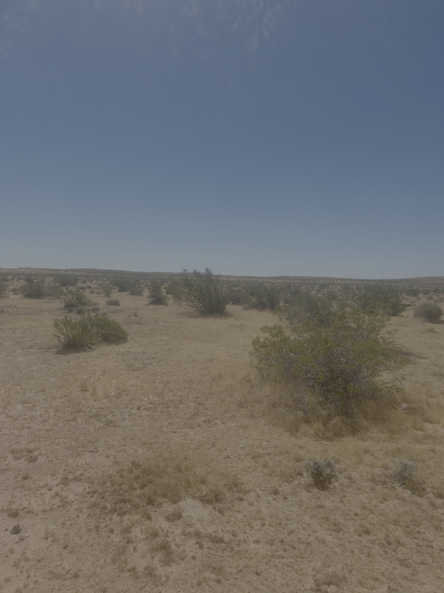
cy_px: 296
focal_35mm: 26
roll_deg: +0.2
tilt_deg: -2.9
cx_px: 222
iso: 50
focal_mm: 5.7
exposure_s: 1/8696
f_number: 1.5
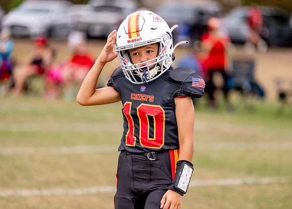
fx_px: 1663
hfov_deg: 10.0
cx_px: 153
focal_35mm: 201
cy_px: 106
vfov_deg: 7.2
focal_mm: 185
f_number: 2.8
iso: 160
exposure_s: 1/2000
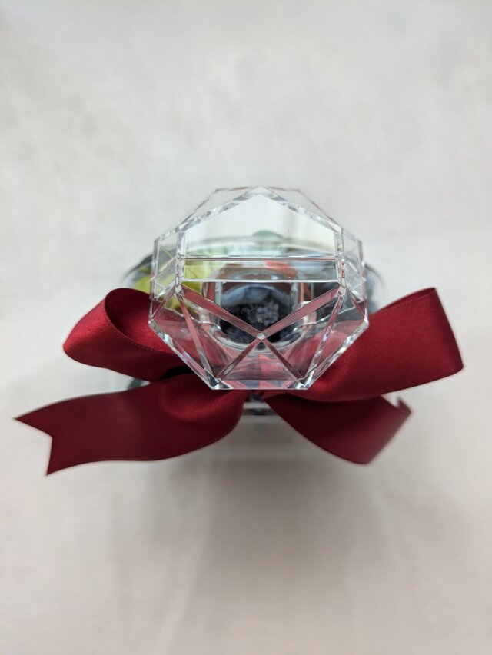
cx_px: 246
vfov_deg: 69.4
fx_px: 473
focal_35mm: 25
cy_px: 328
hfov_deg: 54.9
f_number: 1.89
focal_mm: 5.43
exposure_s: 1/60
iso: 613
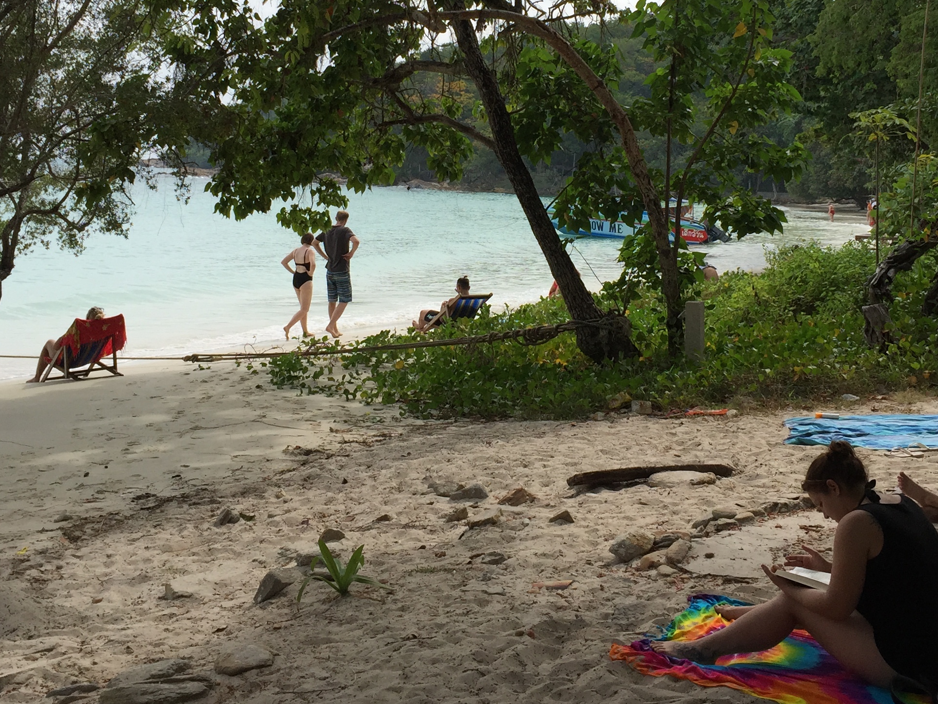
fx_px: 1328
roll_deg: -3.3
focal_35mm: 49
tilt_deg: +0.0
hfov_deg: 38.9
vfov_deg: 29.1
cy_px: 158
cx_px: 514
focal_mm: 4.15
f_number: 2.2
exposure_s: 1/1464
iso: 32
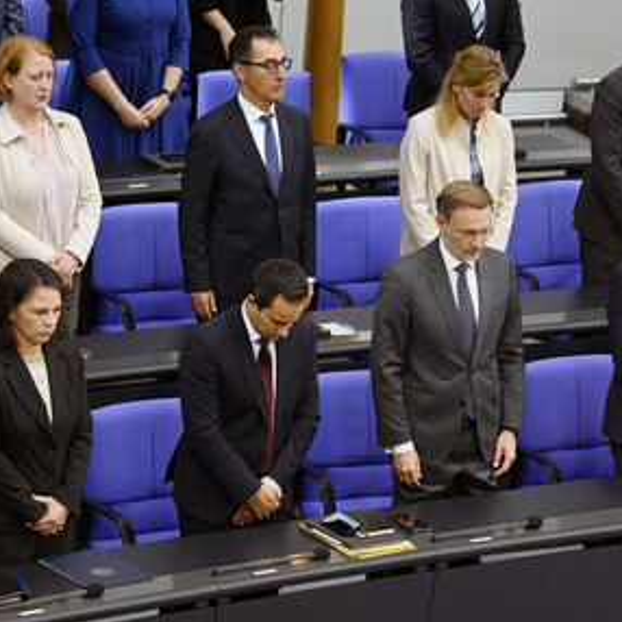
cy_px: 324
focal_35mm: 181
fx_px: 3680
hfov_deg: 9.7
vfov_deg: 9.7
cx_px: 438
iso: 5000
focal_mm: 135
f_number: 5.6
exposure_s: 1/320
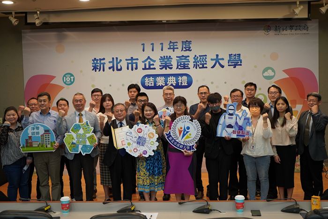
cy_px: 110
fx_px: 401
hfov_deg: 44.5
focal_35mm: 44
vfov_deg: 30.5
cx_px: 164
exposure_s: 1/160
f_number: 4.5
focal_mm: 44
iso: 2500
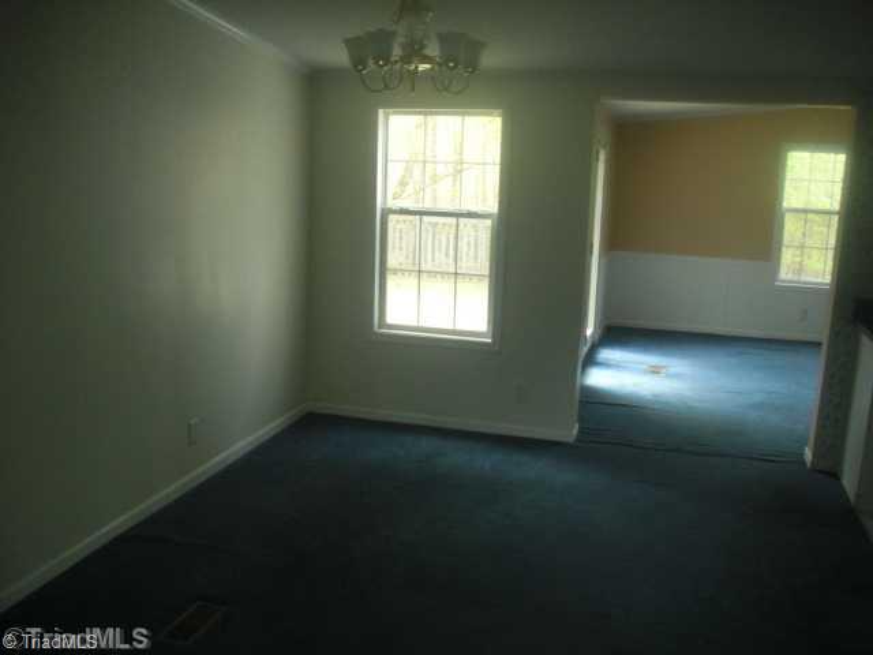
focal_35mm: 36
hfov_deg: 51.4
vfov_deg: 39.7
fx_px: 908
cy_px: 328
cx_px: 436
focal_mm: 6.3
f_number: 2.8
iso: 200
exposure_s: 1/80
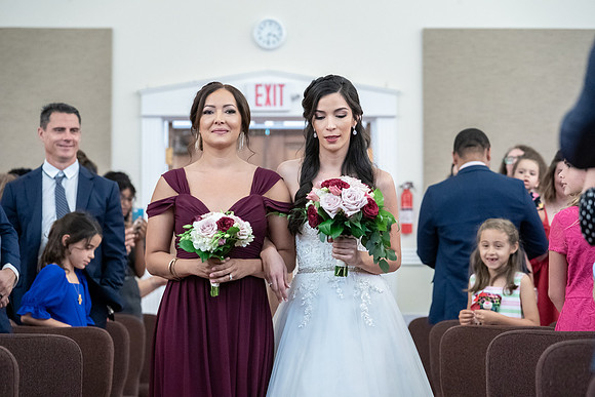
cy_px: 198
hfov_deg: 20.0
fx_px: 1686
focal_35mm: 102
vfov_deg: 13.4
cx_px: 298
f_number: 4
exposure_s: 1/100
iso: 6400
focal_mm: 102
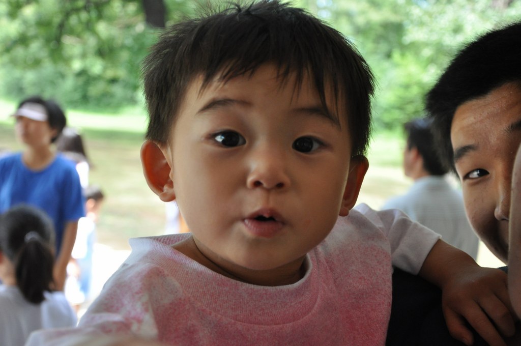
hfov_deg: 38.9
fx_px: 737
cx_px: 260
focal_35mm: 51
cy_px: 173
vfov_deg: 26.4
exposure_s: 1/320
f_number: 5
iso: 800
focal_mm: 34
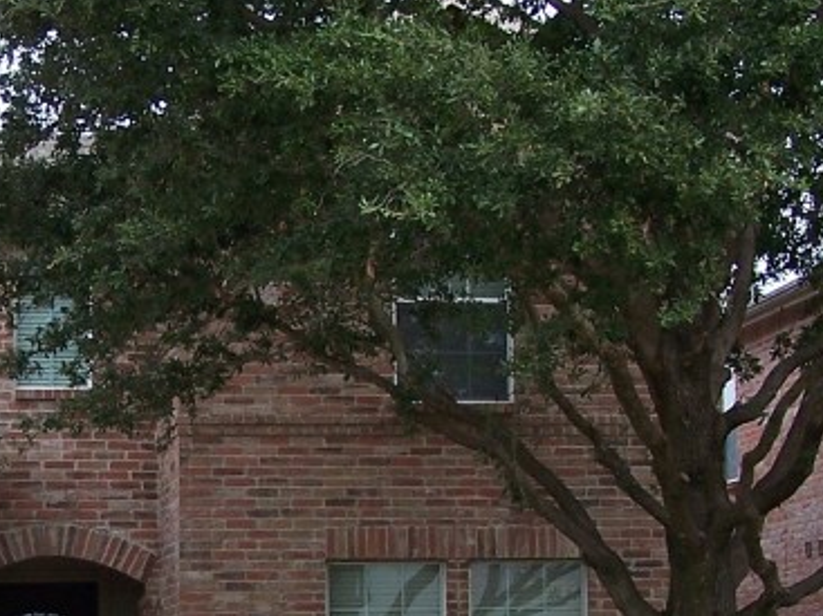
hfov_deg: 18.2
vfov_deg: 13.9
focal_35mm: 106
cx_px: 72
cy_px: 511
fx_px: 2519
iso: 80
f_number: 2.8
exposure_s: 1/500
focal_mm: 6.3
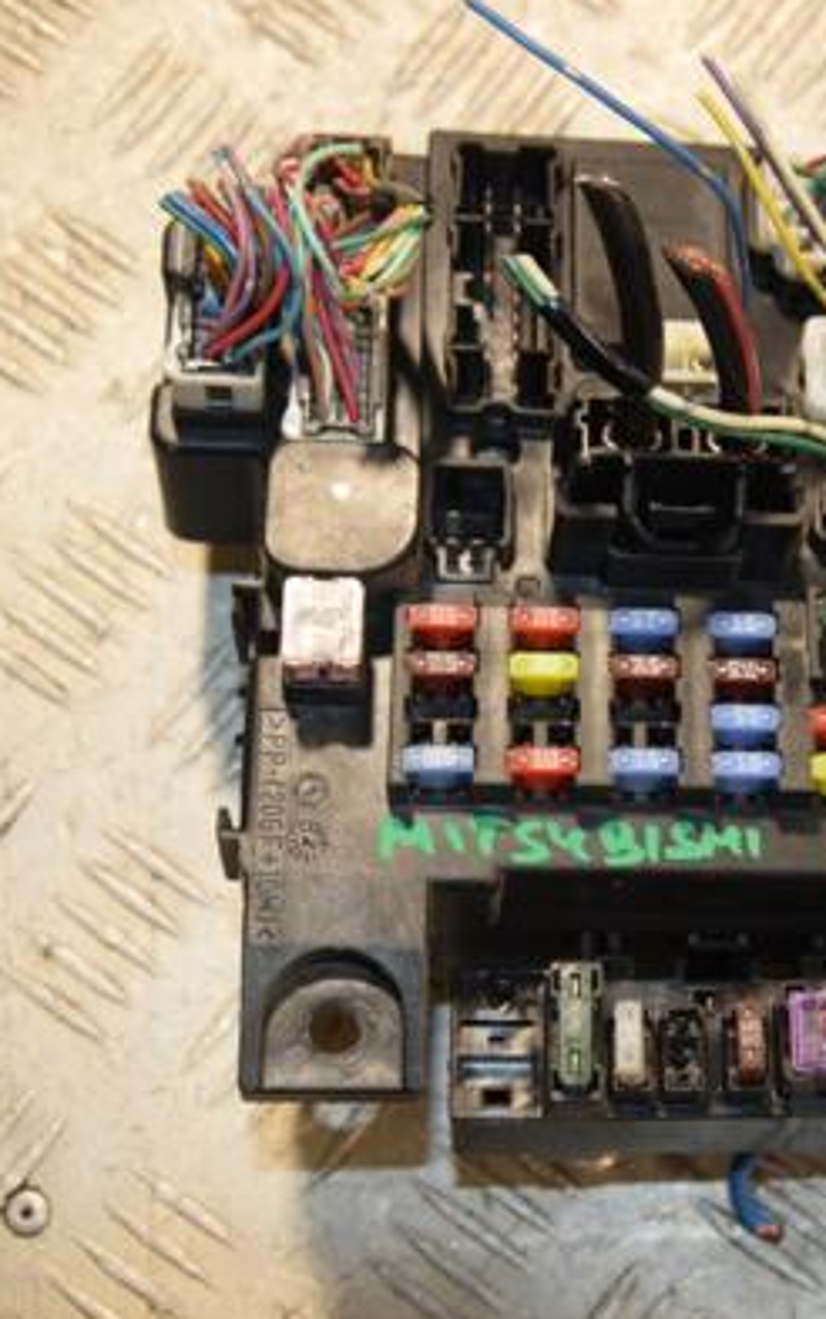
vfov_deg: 29.4
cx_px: 729
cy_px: 661
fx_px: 2518
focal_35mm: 70
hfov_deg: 18.3
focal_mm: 30
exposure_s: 1/200
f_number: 6.3
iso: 800
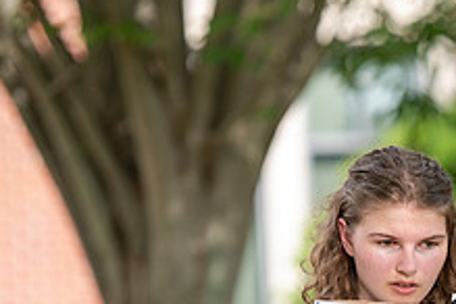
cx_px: 454
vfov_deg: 3.4
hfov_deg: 5.2
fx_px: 5041
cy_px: 374
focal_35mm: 398
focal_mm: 150
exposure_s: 1/400
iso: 200
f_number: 3.2
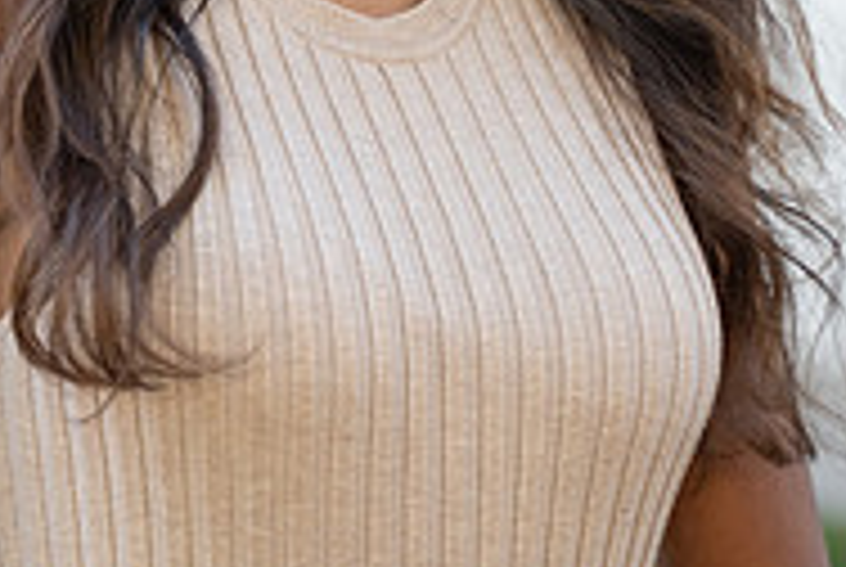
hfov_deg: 8.9
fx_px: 5437
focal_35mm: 231
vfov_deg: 5.9
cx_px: 292
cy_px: -187
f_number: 2.8
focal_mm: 75
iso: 400
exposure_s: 1/500
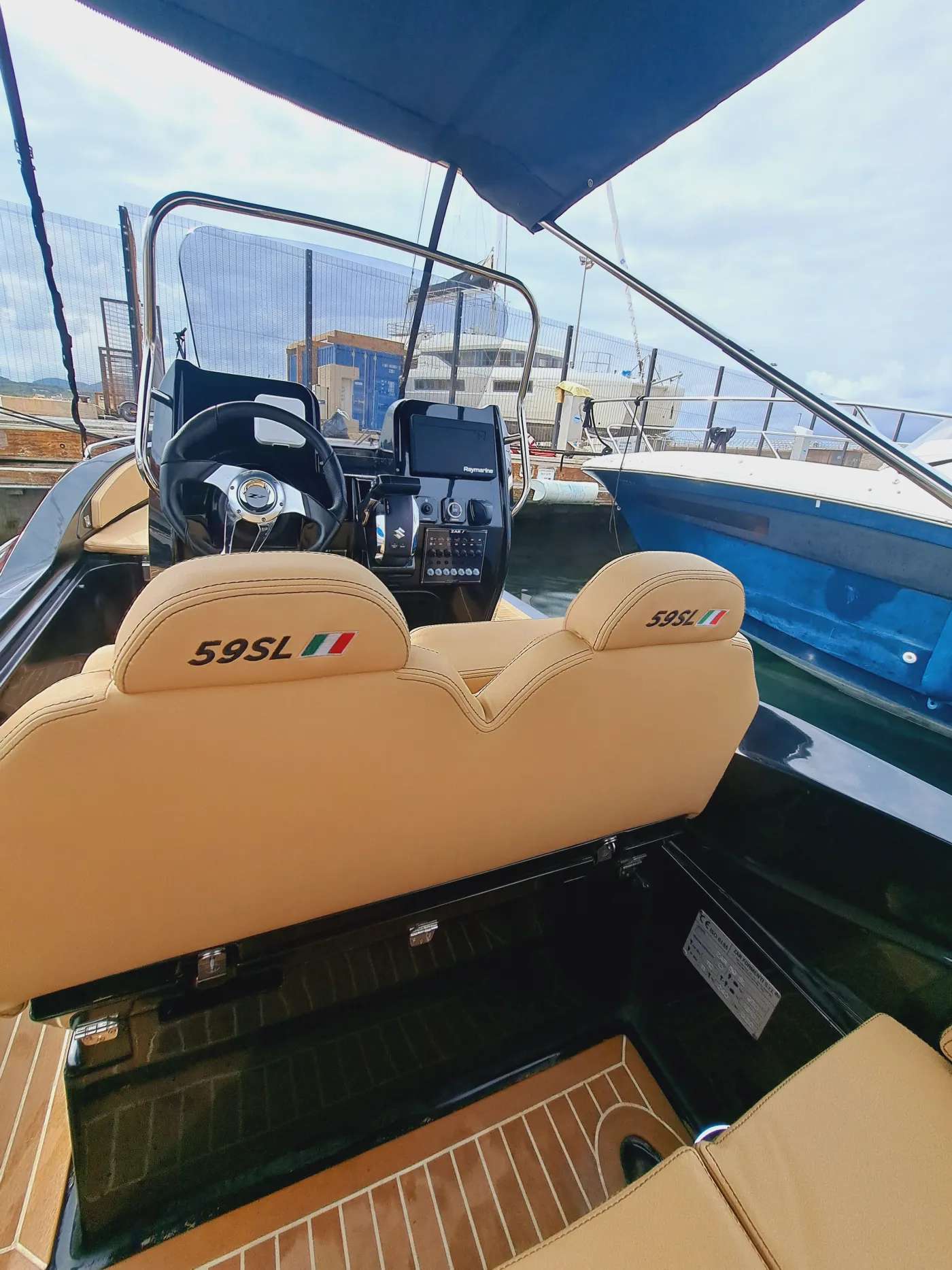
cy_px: 635
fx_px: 477
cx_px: 476
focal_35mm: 13
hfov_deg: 89.9
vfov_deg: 106.2
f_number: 2.2
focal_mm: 1.74
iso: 50
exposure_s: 1/912
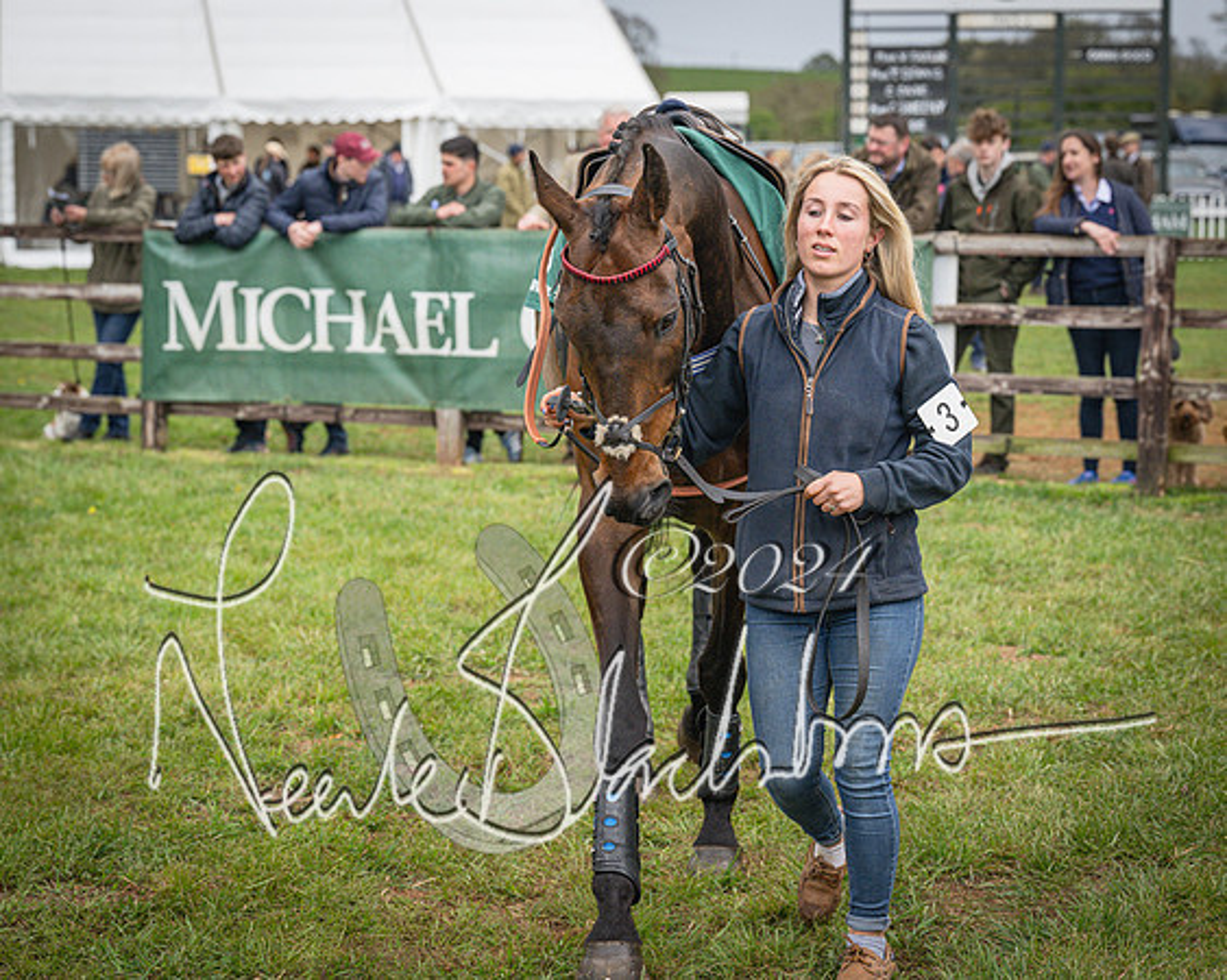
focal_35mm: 83
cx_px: 606
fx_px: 3025
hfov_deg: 22.9
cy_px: 490
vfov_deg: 18.4
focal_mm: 74
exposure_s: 1/4000
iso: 800
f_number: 4.5
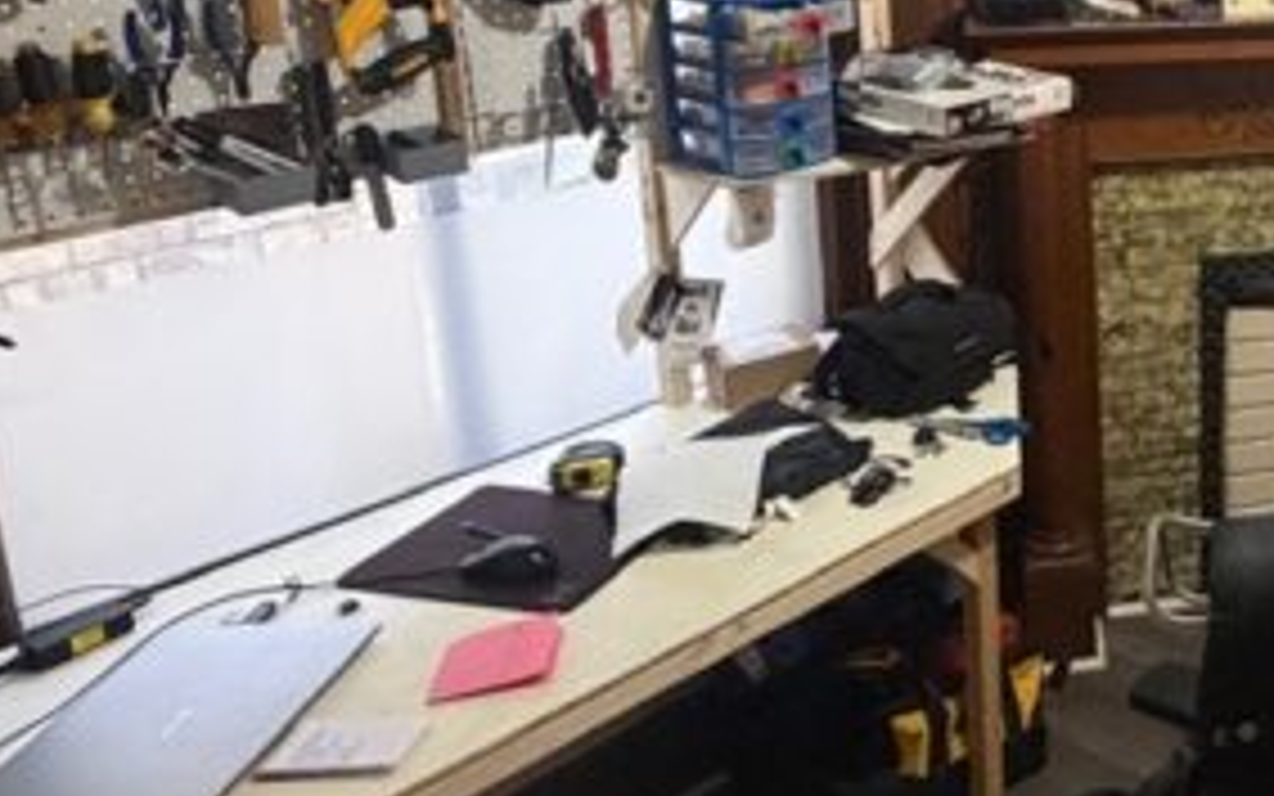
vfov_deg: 29.8
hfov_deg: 41.1
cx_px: 1279
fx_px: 1459
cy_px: 153
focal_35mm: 42
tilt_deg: -15.0
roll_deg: +0.1
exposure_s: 1/60
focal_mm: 2.22
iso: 500
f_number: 2.2
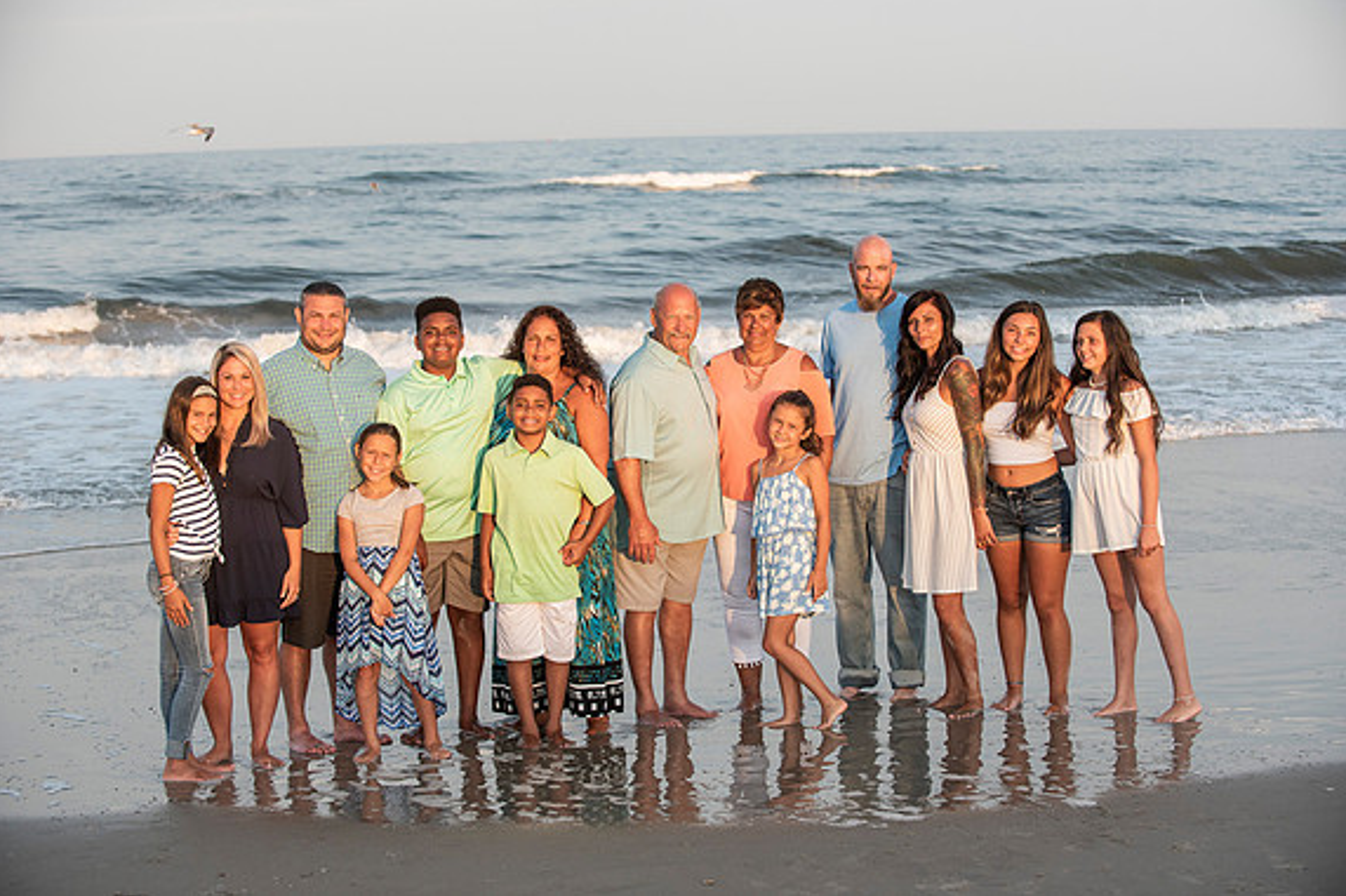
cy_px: 443
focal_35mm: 71
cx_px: 673
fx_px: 2654
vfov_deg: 19.2
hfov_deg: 28.5
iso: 400
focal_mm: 70
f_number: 4
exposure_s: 1/1000
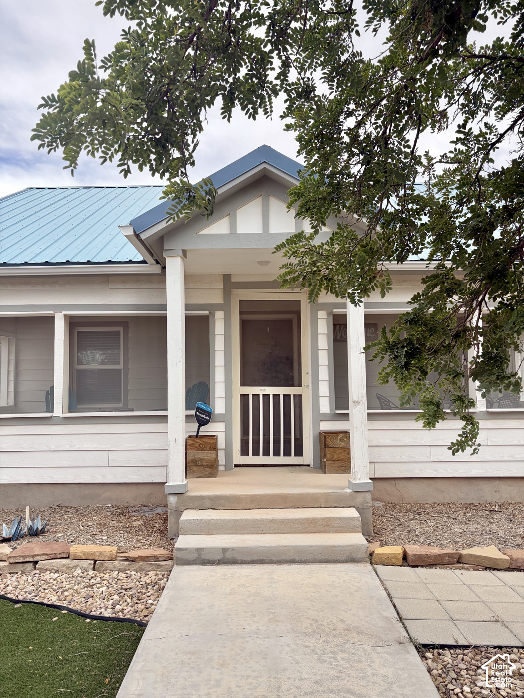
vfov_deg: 67.3
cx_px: 262
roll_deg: +0.8
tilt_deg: +3.9
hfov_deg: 53.1
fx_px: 525
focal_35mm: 26
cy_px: 349
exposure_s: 1/2364
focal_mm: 5.96
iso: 50
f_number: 1.6
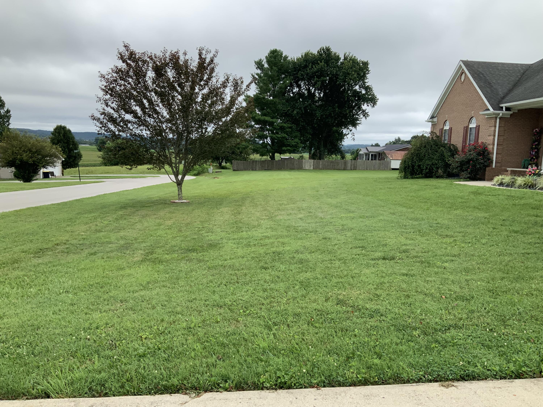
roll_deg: -2.0
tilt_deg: -6.8
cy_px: 204
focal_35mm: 29
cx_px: 272
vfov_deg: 48.2
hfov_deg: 61.7
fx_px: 455
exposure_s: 1/997
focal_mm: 3
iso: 16
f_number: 1.8
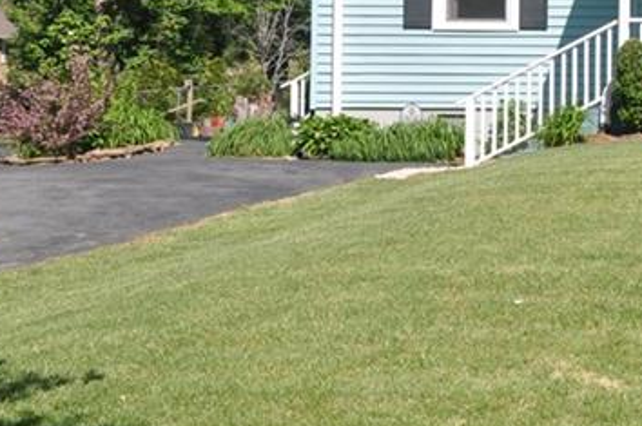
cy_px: 46
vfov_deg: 17.2
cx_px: 872
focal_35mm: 78
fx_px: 1389
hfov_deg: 22.7
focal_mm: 18
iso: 200
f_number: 9
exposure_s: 1/320
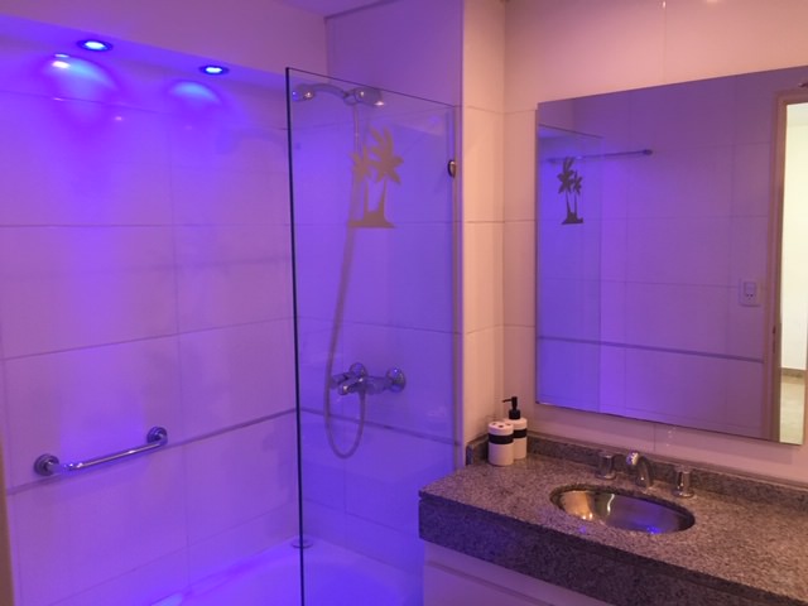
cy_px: 303
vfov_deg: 48.2
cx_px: 404
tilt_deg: -4.5
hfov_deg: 61.7
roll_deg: +1.6
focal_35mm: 29
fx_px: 677
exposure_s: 1/33
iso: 200
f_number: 2.2
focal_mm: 4.15
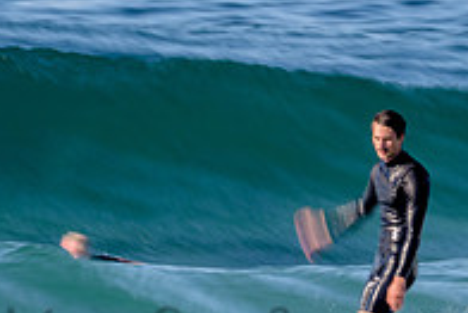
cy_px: 340
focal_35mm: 1813
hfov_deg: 1.1
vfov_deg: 0.8
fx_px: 23586
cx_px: 410
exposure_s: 1/13
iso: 31
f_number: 13
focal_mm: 500
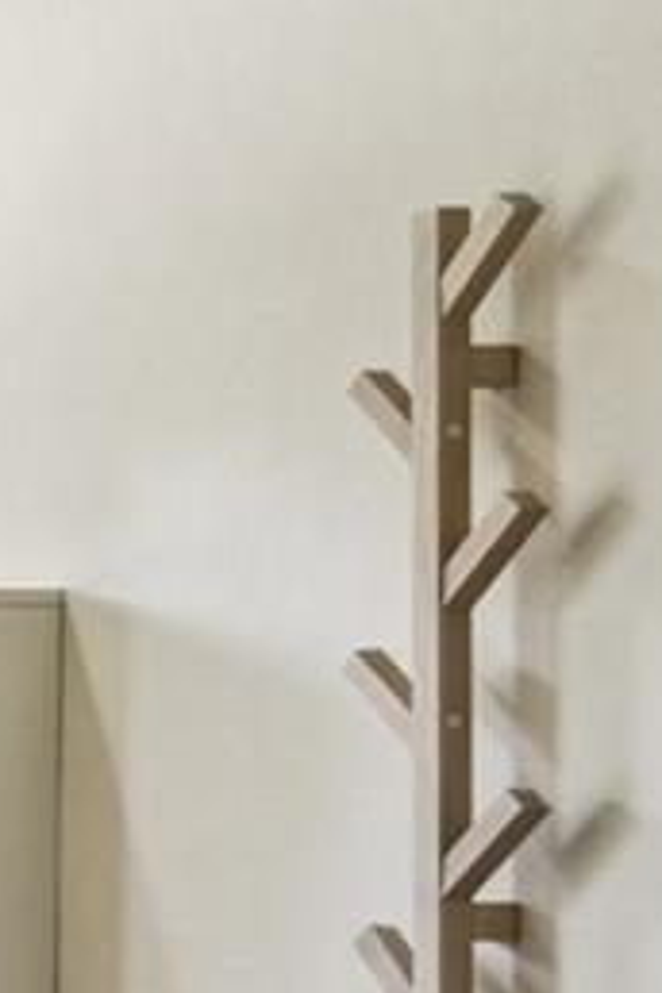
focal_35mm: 93
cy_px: 839
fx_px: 2565
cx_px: -1747
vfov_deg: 21.5
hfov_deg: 8.9
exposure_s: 1/20
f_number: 10
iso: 400
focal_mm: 15
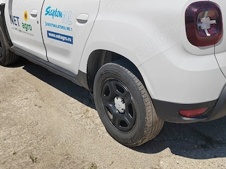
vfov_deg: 29.6
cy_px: 35
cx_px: 129
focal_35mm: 48
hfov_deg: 39.6
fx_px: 313
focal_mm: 5.52
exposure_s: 1/3300
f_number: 1.9
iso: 100
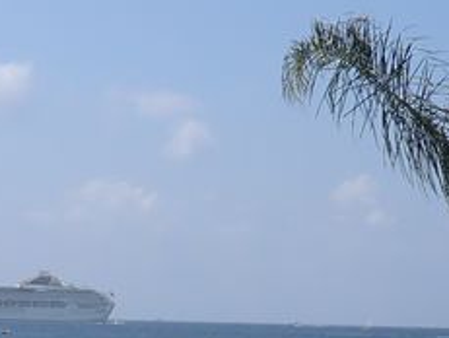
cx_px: 328
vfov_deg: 15.3
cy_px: 387
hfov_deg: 20.7
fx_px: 1221
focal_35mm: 94
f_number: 8.4
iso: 64
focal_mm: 6.1
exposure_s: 1/320
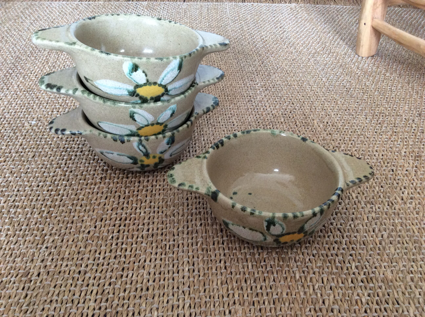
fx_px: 392
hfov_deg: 56.9
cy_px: 158
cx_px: 212
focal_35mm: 32
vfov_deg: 44.1
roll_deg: -0.4
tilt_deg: -38.1
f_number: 2.4
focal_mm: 3.3
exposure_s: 1/25
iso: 100
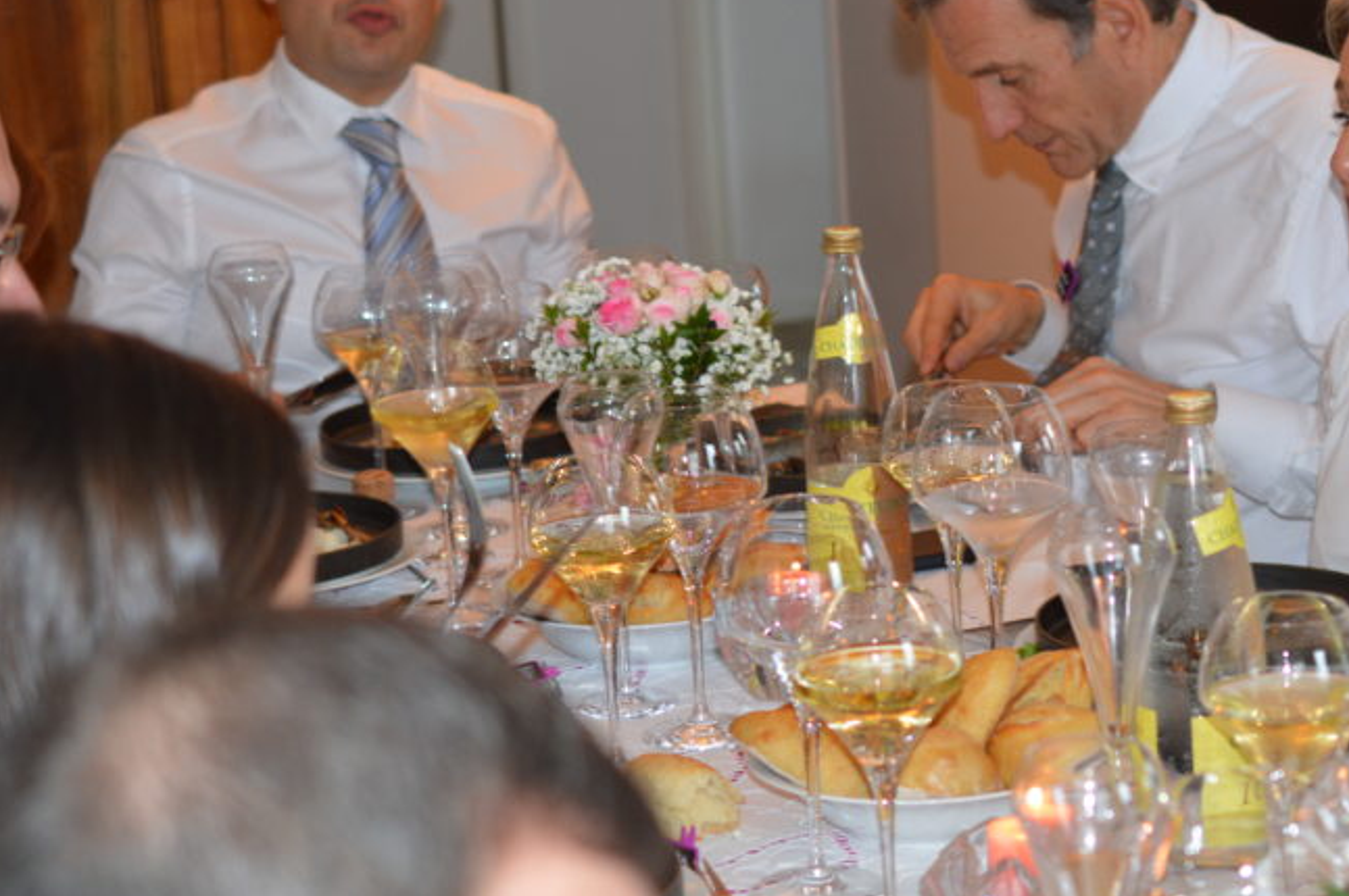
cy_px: 364
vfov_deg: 14.4
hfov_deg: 21.4
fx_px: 3556
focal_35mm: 95
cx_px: 849
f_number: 3.2
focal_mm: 40
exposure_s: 1/60
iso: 400
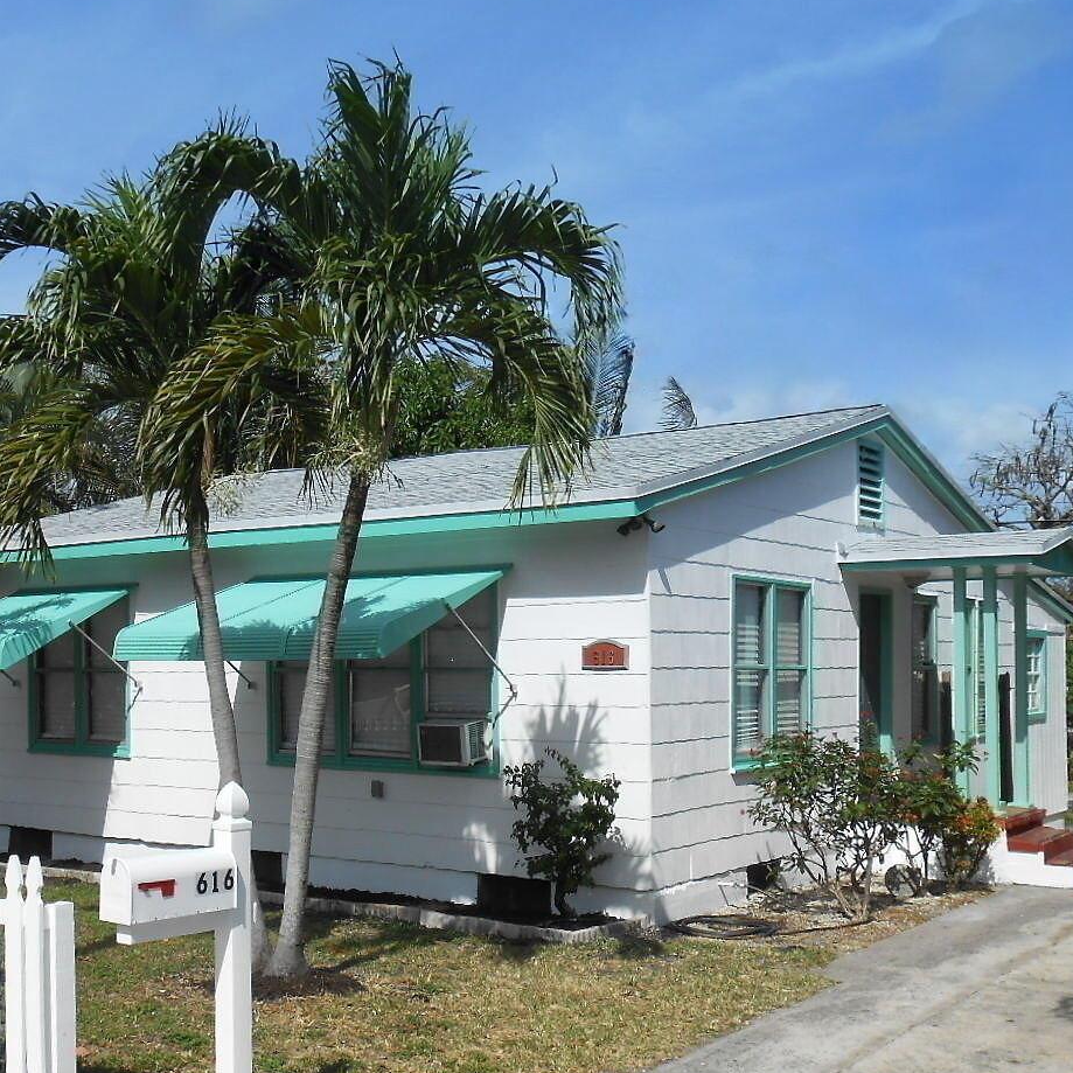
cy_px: 664
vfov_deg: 41.6
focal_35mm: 40
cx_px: 466
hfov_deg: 41.8
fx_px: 1403
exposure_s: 1/1500
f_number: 3.5
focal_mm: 4.6
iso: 80
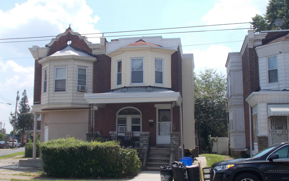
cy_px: 93
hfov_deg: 47.2
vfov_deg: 30.5
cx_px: 143
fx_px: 331
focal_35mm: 42
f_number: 9.8
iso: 80
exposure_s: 1/125
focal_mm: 6.9
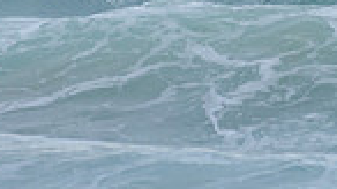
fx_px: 22769
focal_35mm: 2549
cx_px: 415
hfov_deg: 0.8
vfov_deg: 0.5
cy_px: -165
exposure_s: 1/1250
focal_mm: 500
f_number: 5.6
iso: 720
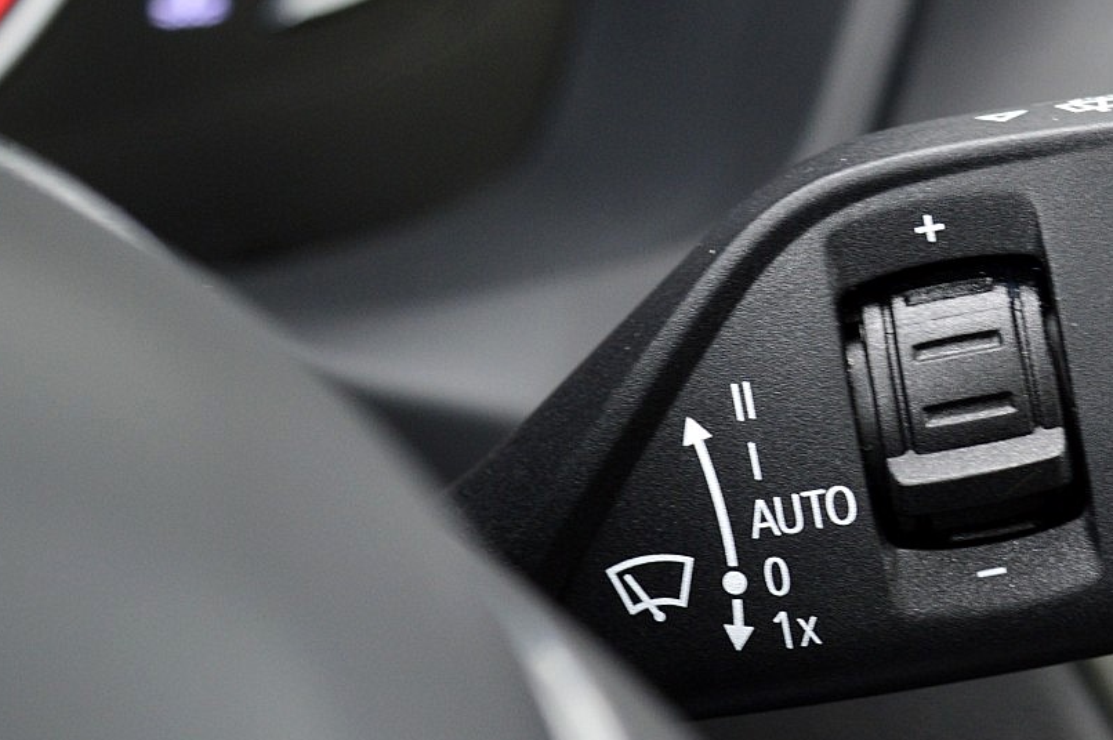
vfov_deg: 10.8
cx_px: 1014
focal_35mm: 127
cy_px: 302
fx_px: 3923
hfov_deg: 15.9
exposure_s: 1/60
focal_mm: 42
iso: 800
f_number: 7.1
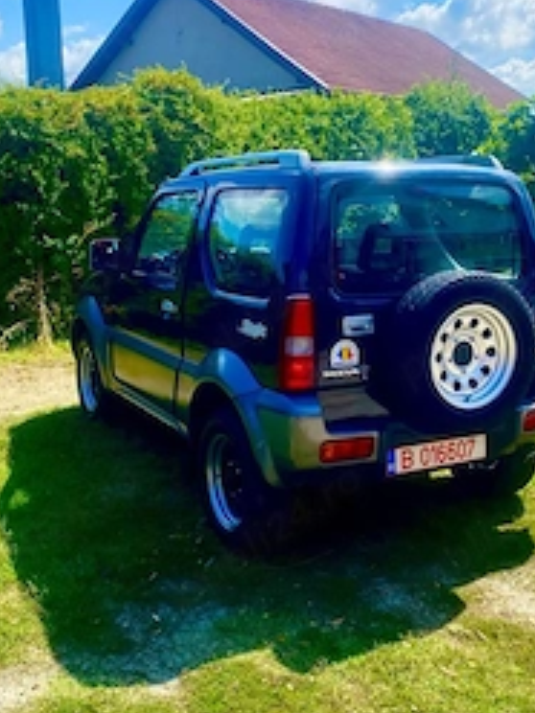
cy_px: 348
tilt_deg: -11.1
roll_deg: -0.2
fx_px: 865
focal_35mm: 42
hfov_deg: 34.2
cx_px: 325
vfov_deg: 44.8
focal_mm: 4.25
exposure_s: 1/2410
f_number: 1.8
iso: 32
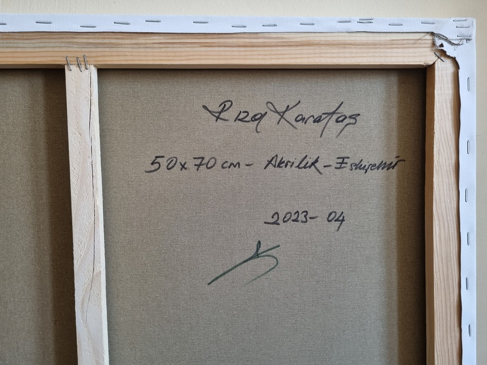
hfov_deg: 67.3
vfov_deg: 53.1
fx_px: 366
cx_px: 244
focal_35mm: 26
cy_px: 182
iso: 200
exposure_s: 1/50
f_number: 1.8
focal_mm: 5.4
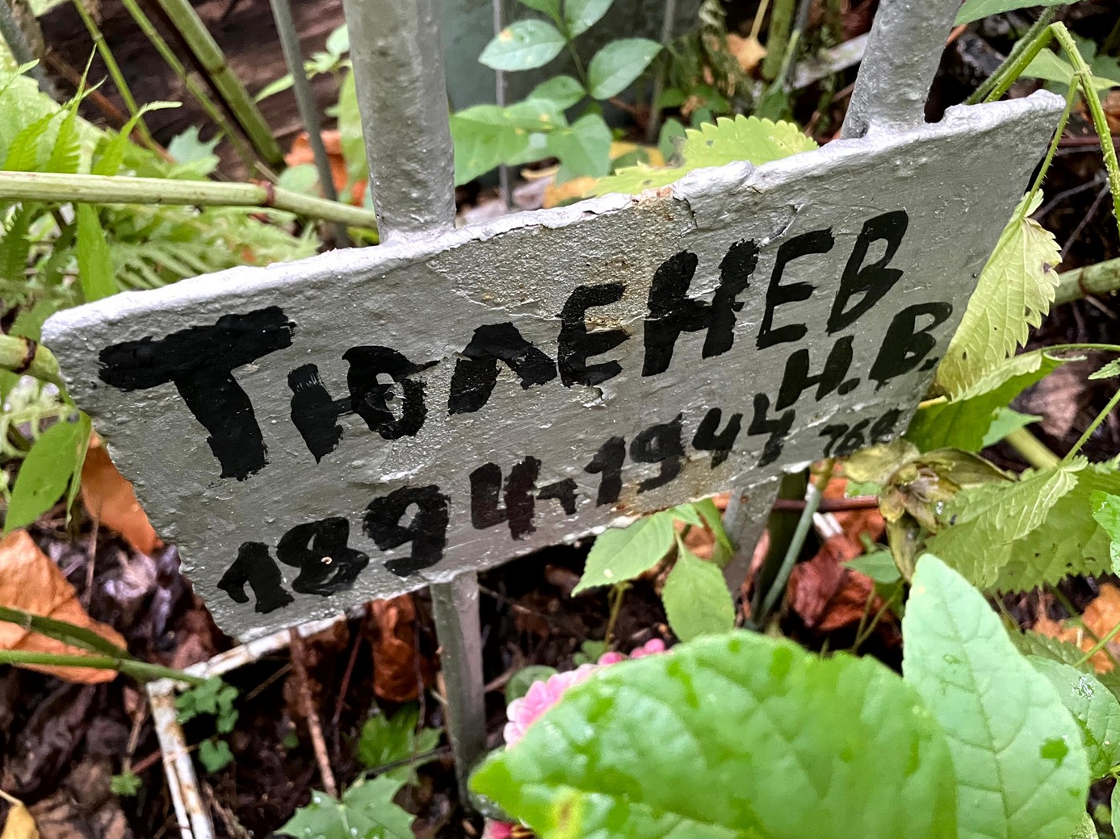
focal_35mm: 27
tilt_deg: -51.5
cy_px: 405
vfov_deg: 51.3
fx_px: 874
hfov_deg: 65.3
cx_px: 567
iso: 500
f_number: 1.6
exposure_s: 1/56
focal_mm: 4.2
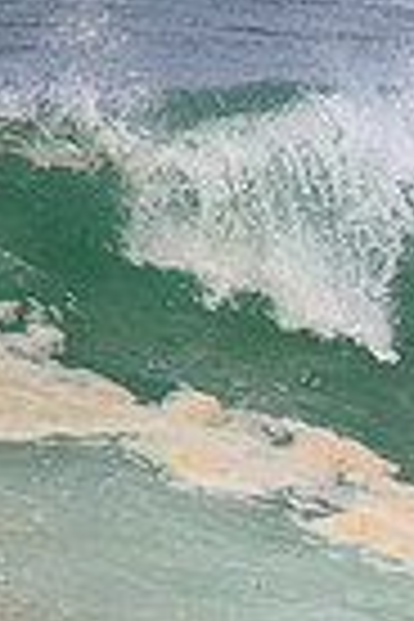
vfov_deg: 1.0
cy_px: 565
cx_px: 972
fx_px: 36136
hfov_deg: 0.7
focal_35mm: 2095
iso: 720
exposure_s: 1/2000
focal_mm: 500
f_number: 11
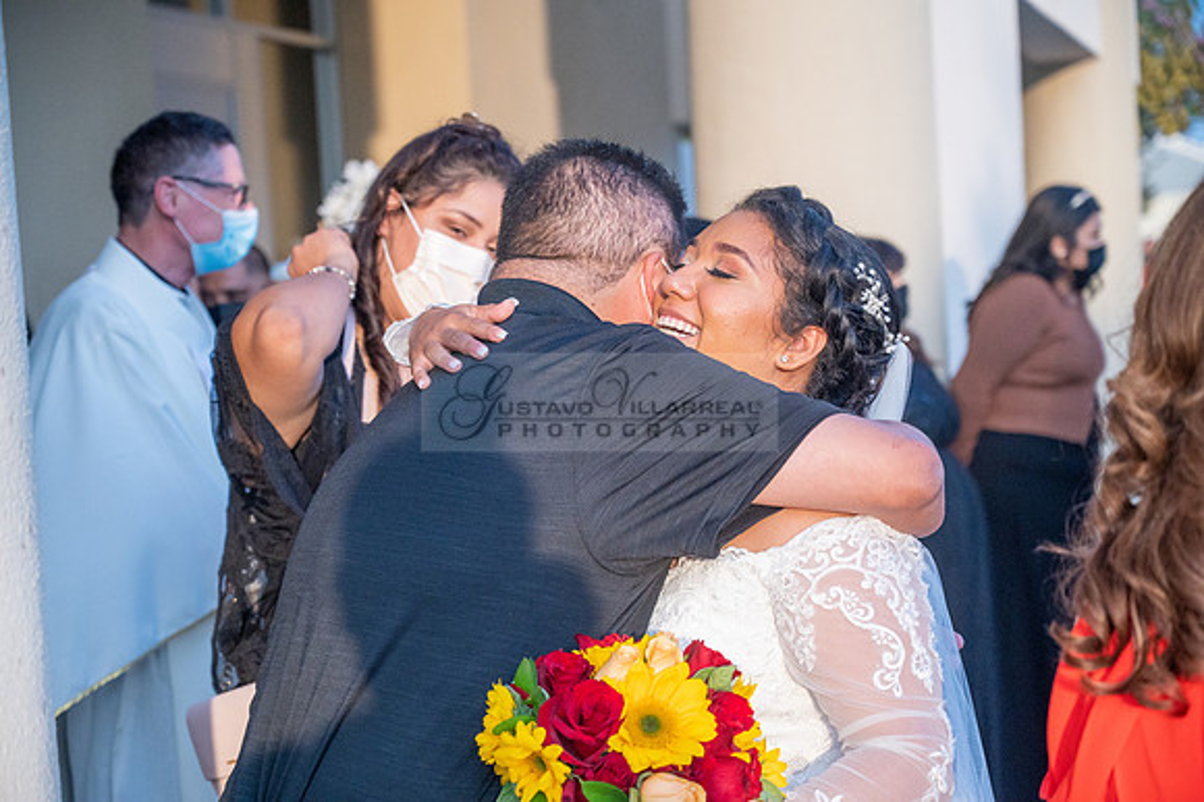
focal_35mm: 70
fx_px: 2340
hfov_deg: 28.9
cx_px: 602
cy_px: 401
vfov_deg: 19.4
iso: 2500
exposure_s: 1/8000
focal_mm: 70
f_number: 4
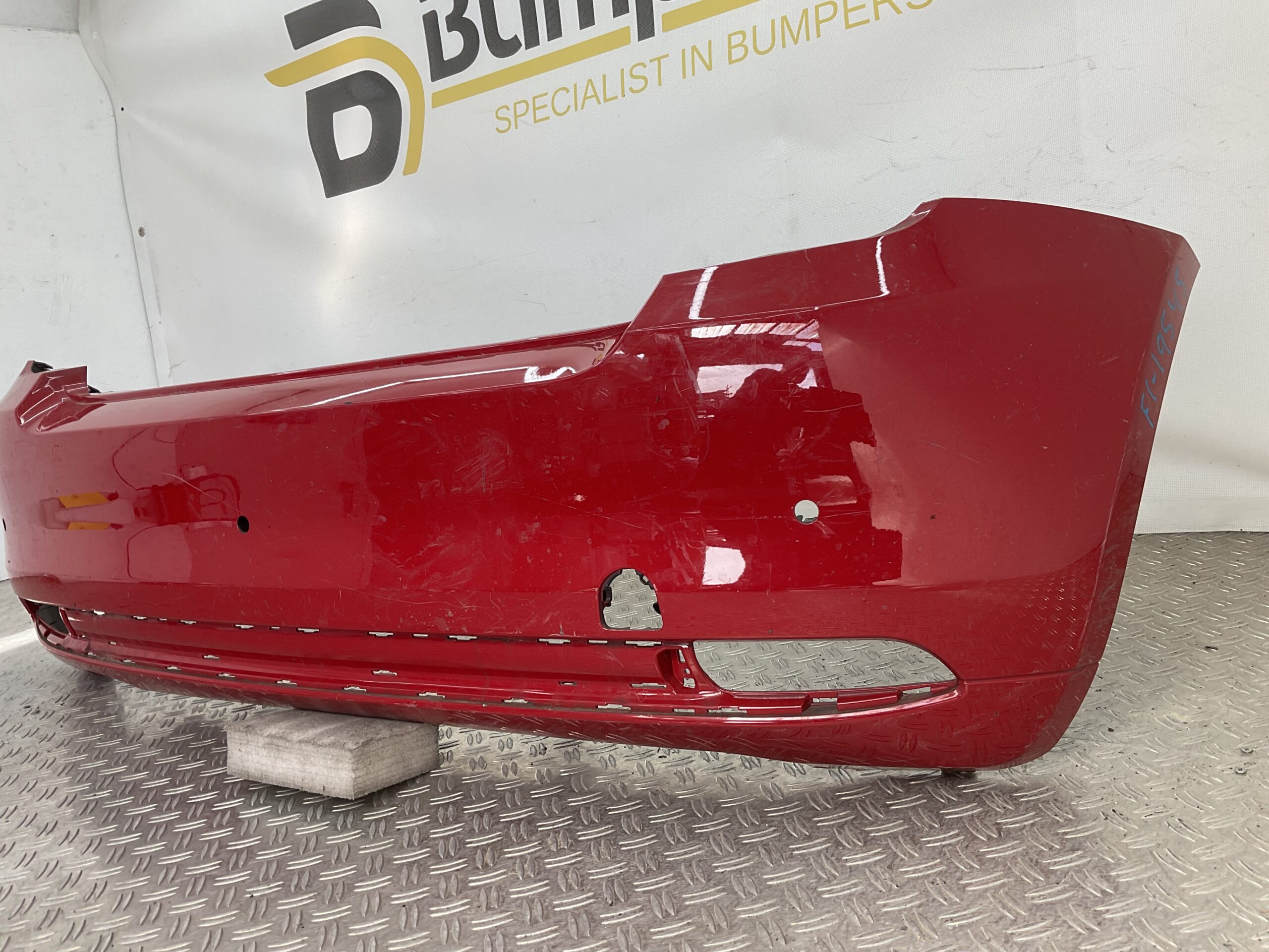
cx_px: 634
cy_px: 476
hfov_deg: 61.7
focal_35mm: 29
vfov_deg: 48.2
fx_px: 1063
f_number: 1.8
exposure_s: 1/127
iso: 16
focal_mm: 3
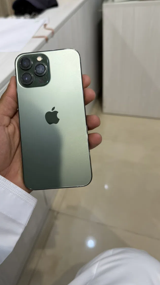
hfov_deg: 36.0
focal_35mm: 32
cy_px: 125
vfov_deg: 60.8
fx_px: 241
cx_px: 44
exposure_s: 1/169
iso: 64
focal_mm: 6.76
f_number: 1.78
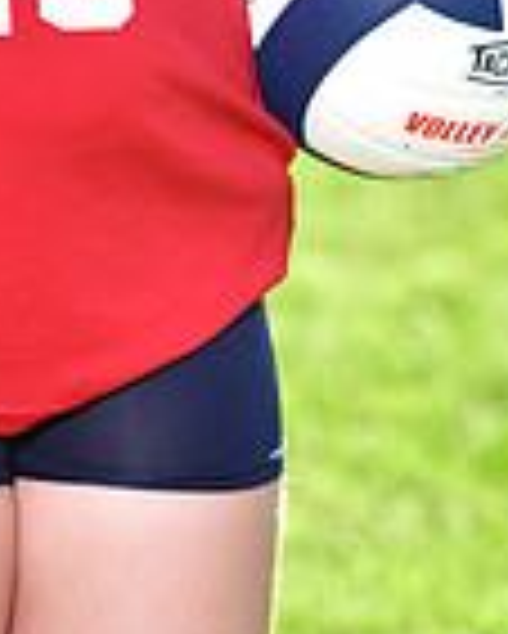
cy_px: -310
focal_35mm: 560
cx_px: -65
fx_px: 10513
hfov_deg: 2.8
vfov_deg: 3.4
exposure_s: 1/200
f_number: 5.6
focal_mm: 145
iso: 80
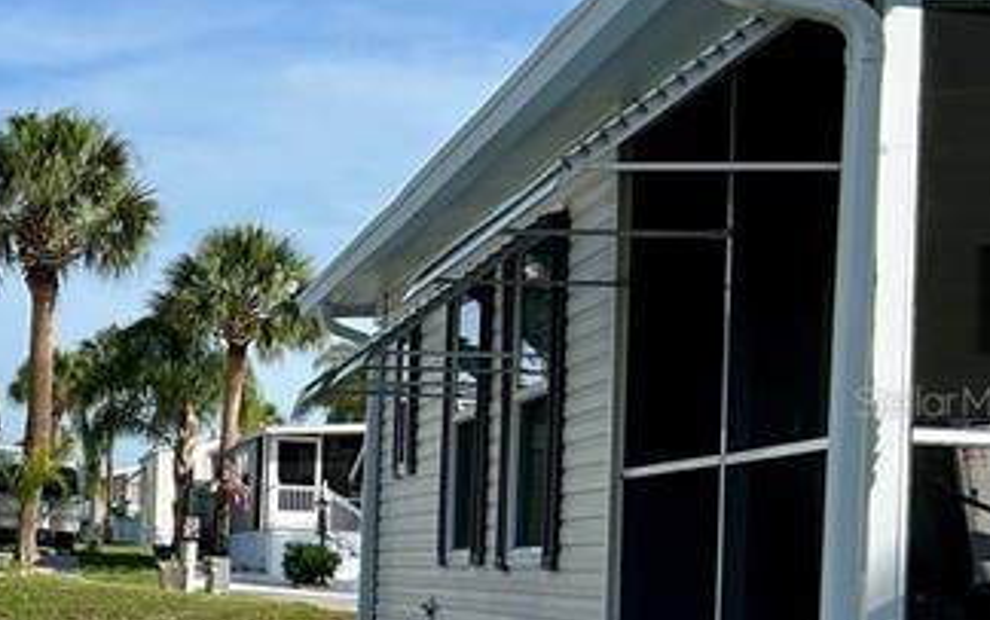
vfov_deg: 15.0
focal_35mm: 87
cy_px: 400
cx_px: -526
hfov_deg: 20.2
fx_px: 2349
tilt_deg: +3.2
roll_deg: -2.8
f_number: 1.5
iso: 50
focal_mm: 5.7
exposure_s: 1/5882
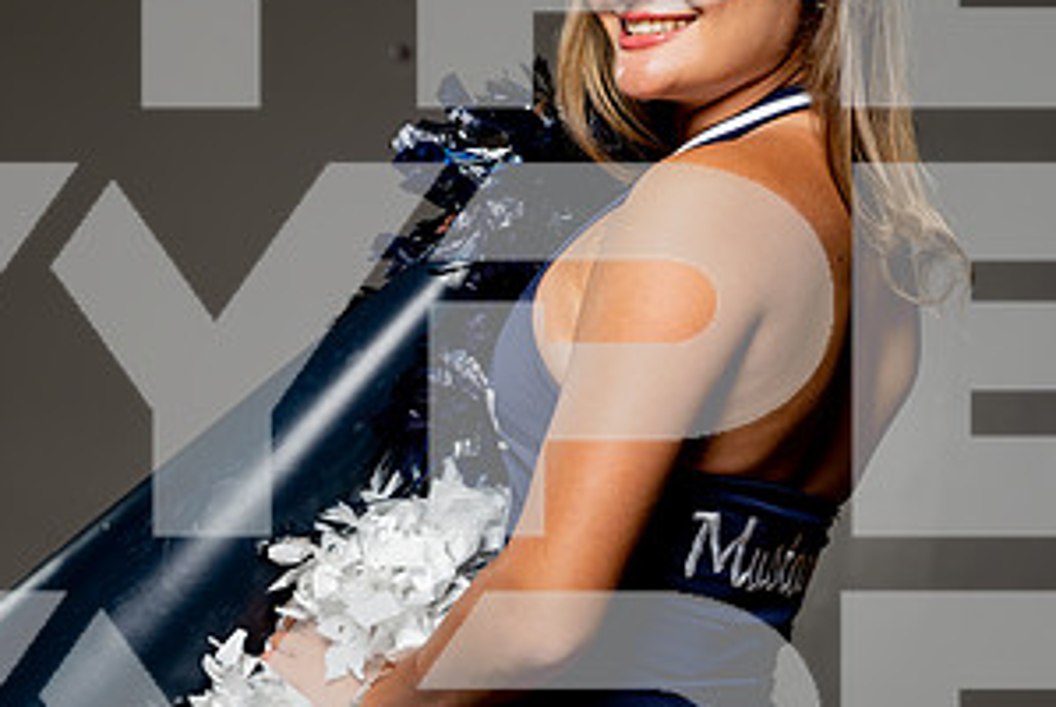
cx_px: 360
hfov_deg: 21.4
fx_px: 2789
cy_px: 352
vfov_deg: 14.4
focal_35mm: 95
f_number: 4.5
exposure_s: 1/250
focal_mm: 49
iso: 100
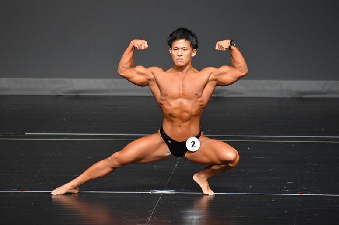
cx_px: 170
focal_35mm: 450
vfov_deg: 3.1
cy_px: 112
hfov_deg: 4.6
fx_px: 4235
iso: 2500
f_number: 5.6
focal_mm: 300
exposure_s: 1/400
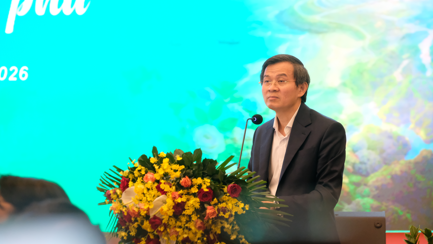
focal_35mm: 149
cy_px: 108
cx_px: 216
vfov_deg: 8.1
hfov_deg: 14.4
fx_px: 1711
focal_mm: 94.5
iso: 4000
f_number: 4
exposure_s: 1/125
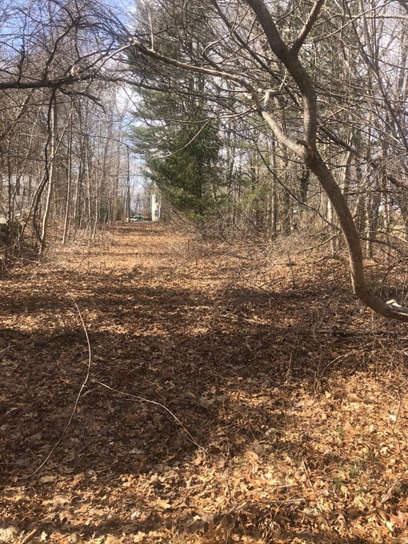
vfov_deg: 63.4
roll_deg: -3.1
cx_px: 204
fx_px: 440
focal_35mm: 28
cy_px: 272
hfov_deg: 49.7
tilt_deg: -13.4
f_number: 1.8
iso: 20
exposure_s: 1/585
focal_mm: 3.99
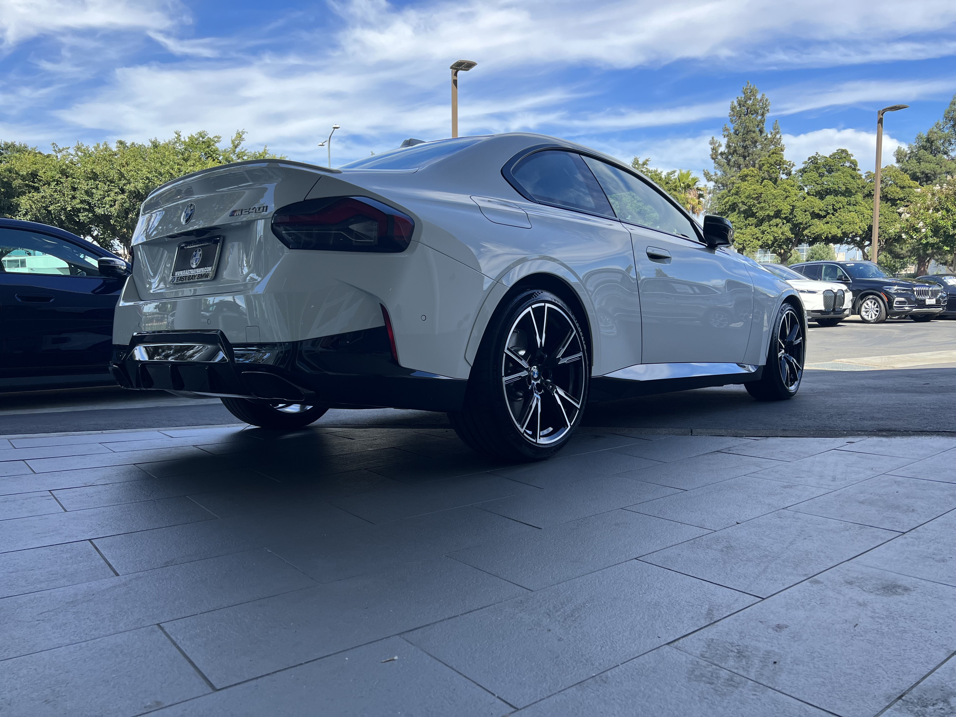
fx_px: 718
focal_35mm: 26
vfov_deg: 53.1
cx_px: 478
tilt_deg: -5.6
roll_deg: +1.3
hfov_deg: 67.3
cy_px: 358
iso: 50
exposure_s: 1/1224
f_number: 1.5
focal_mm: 5.7
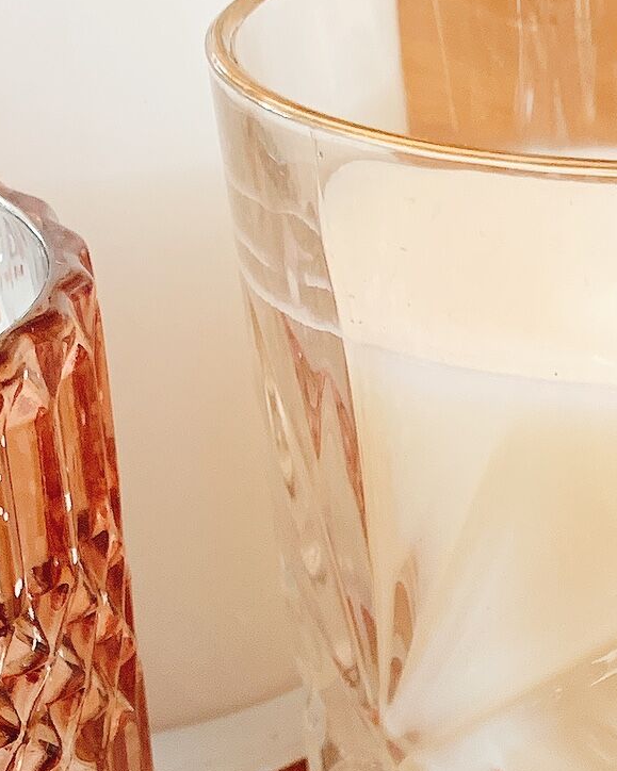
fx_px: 2306
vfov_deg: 16.4
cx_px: 736
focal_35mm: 101
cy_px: 1322
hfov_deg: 14.7
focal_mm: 4.25
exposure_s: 1/60
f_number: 1.8
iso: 160
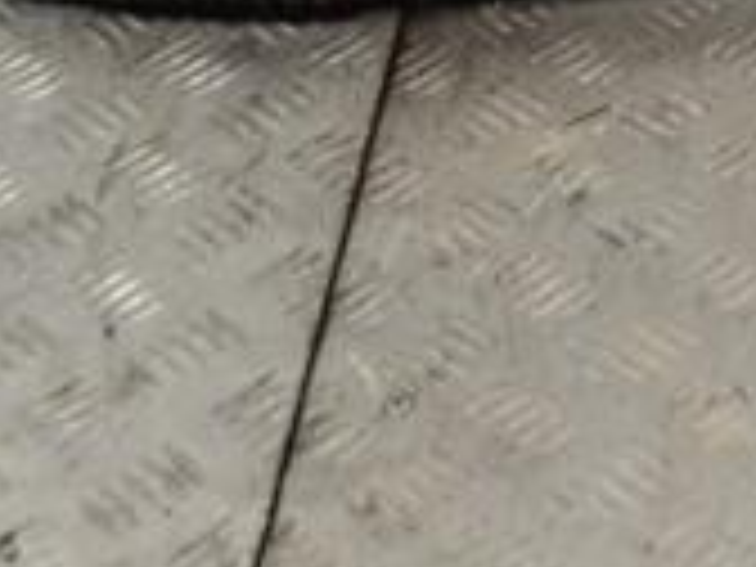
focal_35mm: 134
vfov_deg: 10.7
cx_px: 981
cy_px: -297
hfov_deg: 14.1
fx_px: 2927
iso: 400
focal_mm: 26
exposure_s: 1/125
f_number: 5.6
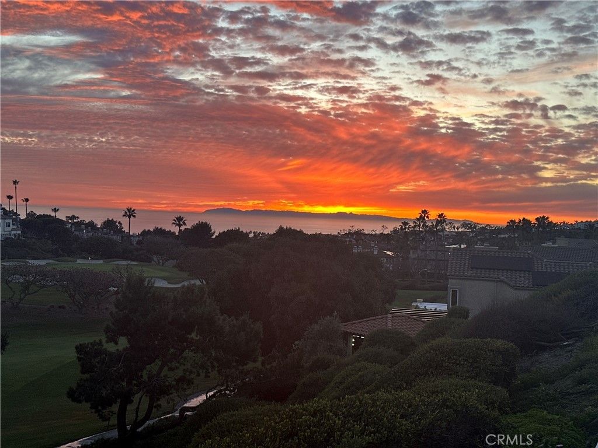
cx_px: 299
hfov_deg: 39.7
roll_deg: -2.2
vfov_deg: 30.3
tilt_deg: -2.2
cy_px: 224
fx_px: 829
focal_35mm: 48
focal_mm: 6.86
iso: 40
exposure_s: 1/125
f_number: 1.78
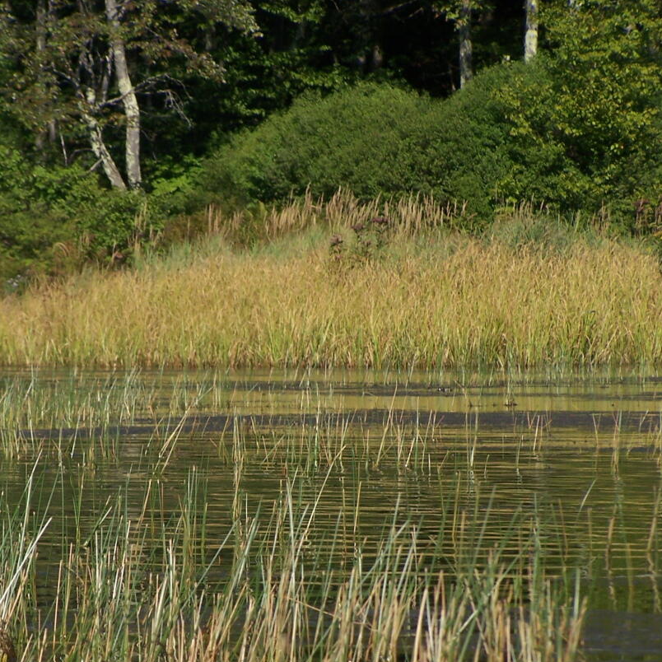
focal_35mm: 357
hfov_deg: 4.9
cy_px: 535
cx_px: 289
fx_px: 7724
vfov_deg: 4.9
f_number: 4.5
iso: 80
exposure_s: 1/800
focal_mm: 39.5
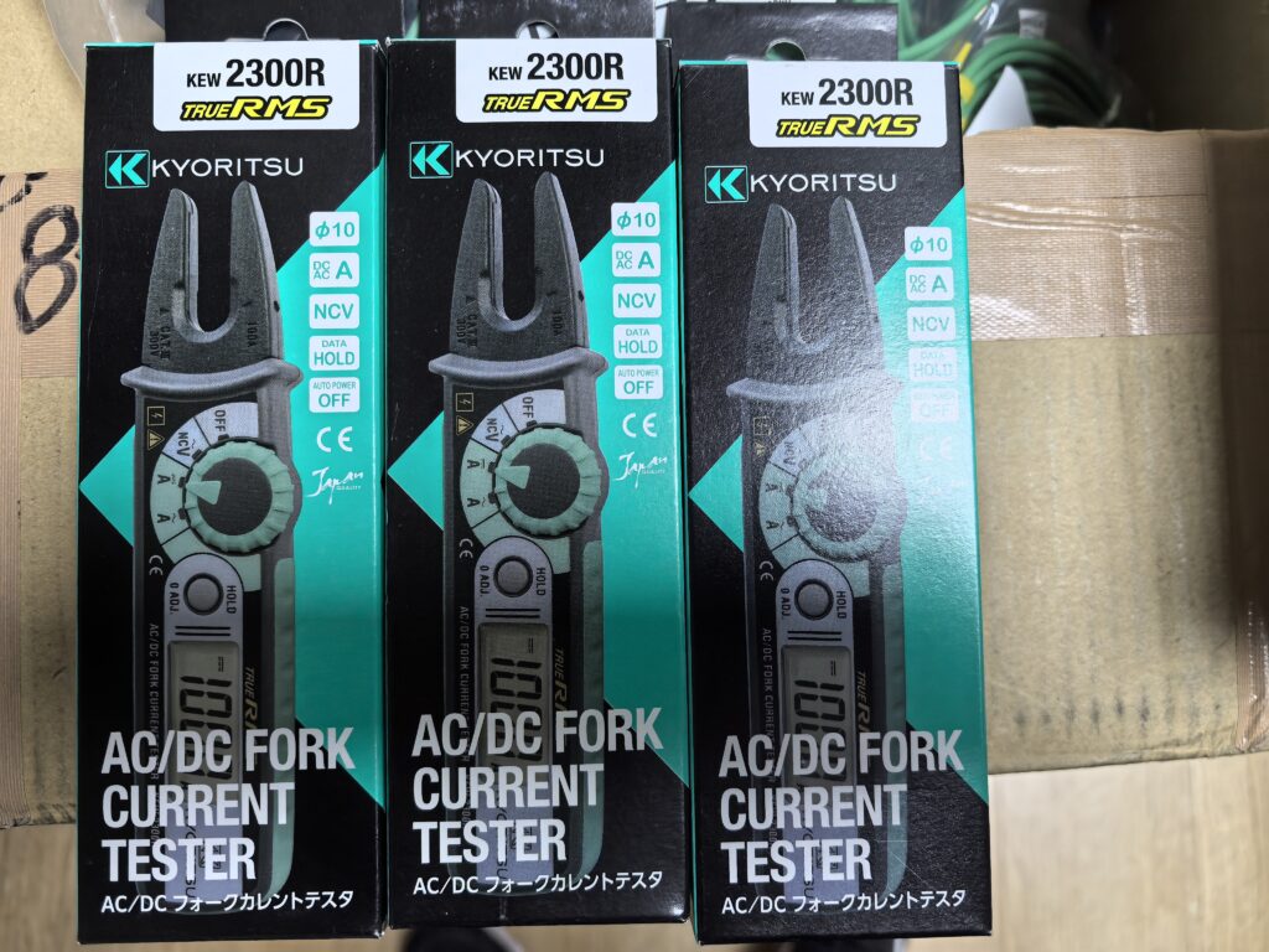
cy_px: 476
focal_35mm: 27
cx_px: 634
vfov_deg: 51.4
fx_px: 990
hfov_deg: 65.3
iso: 250
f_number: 2
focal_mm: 6.98
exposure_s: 1/50
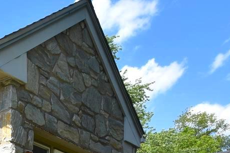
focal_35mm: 67
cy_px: 269
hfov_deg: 26.4
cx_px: -52
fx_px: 428
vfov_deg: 17.0
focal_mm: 10
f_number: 9
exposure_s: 1/320
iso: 200
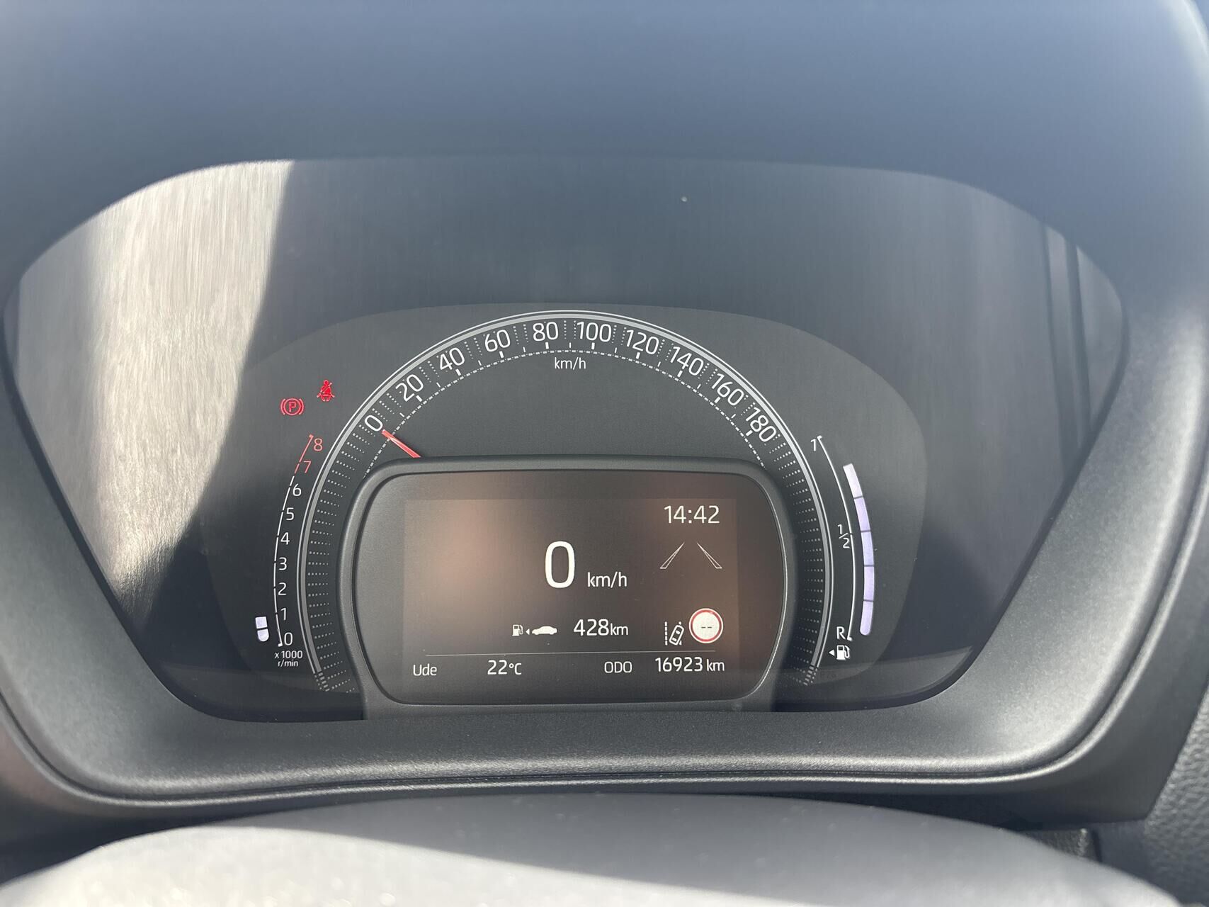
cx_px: 604
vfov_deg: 53.1
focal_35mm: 26
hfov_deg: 67.3
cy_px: 454
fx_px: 908
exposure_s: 1/121
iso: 125
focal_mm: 5.96
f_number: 1.6
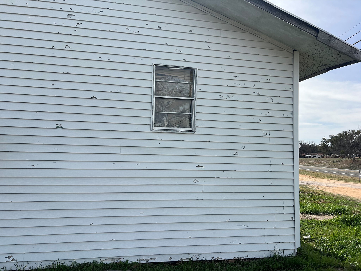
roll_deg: -2.3
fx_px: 271
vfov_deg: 53.1
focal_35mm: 26
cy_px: 136
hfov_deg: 67.3
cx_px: 180
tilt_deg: +2.5
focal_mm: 5.7
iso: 50
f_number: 1.5
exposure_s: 1/4444
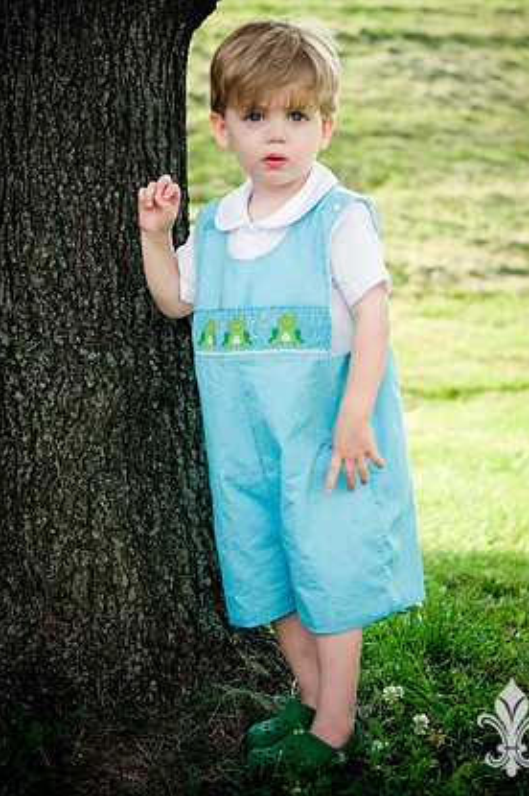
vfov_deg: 22.7
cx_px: 282
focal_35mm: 90
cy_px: 368
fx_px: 1977
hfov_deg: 15.2
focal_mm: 55
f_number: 2.8
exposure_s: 1/800
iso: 200
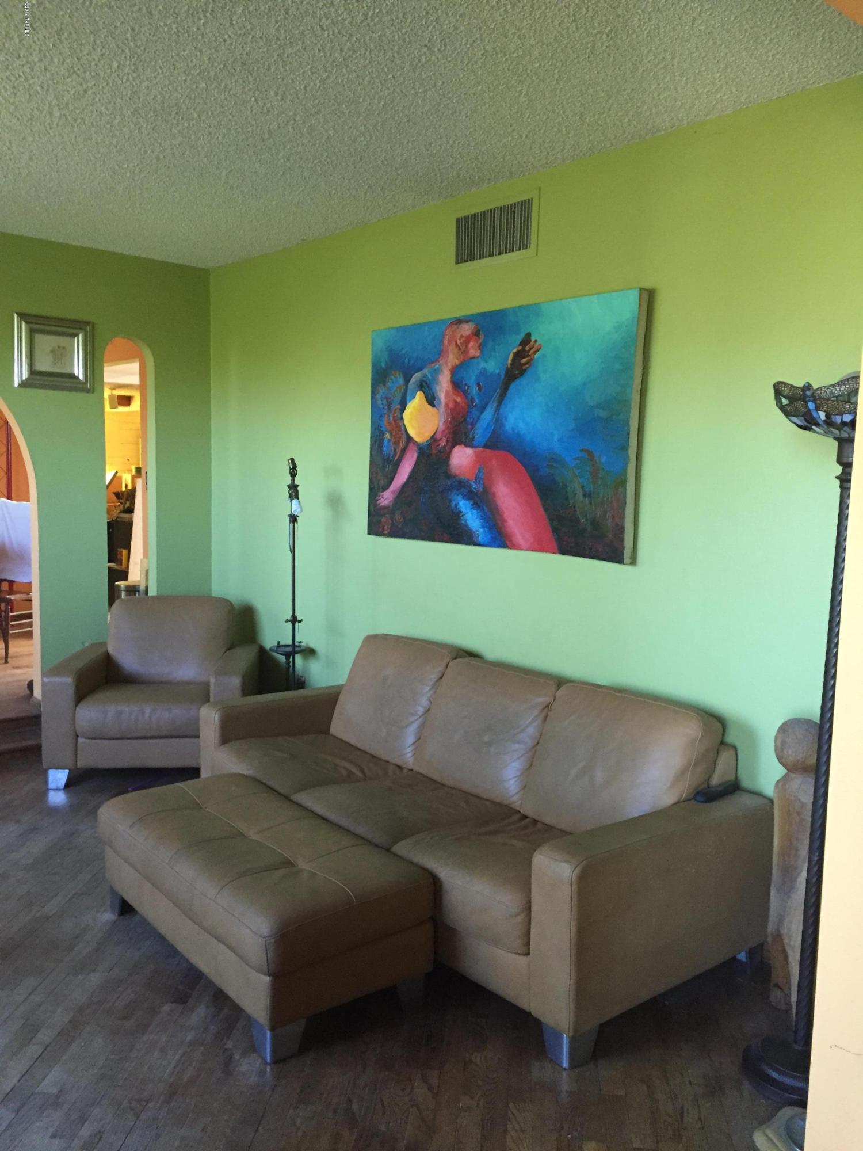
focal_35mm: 29
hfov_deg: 48.2
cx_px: 432
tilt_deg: -8.4
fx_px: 964
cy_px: 576
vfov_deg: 61.7
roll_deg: -1.7
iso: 160
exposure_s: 1/30
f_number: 2.2
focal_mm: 4.15
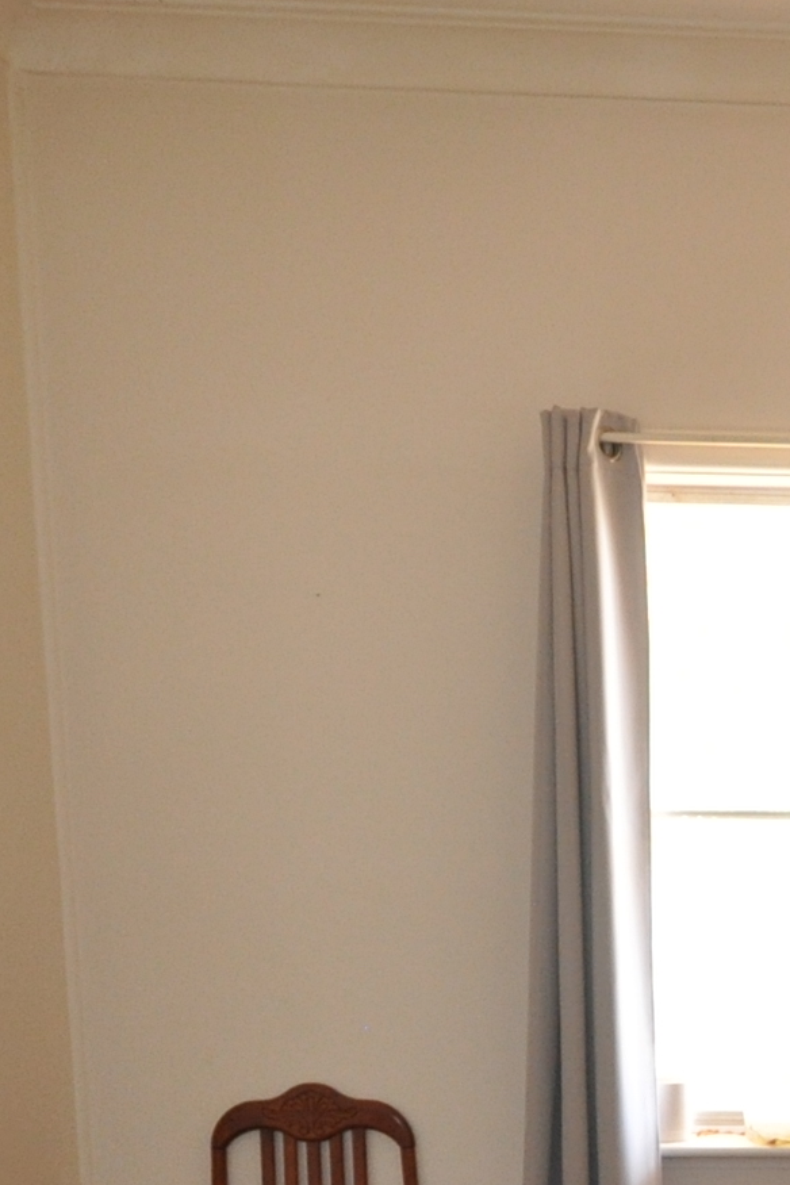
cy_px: 1052
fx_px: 1810
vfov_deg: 34.4
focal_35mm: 55
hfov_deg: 22.0
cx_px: 1042
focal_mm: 10
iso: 800
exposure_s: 1/125
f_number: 3.5
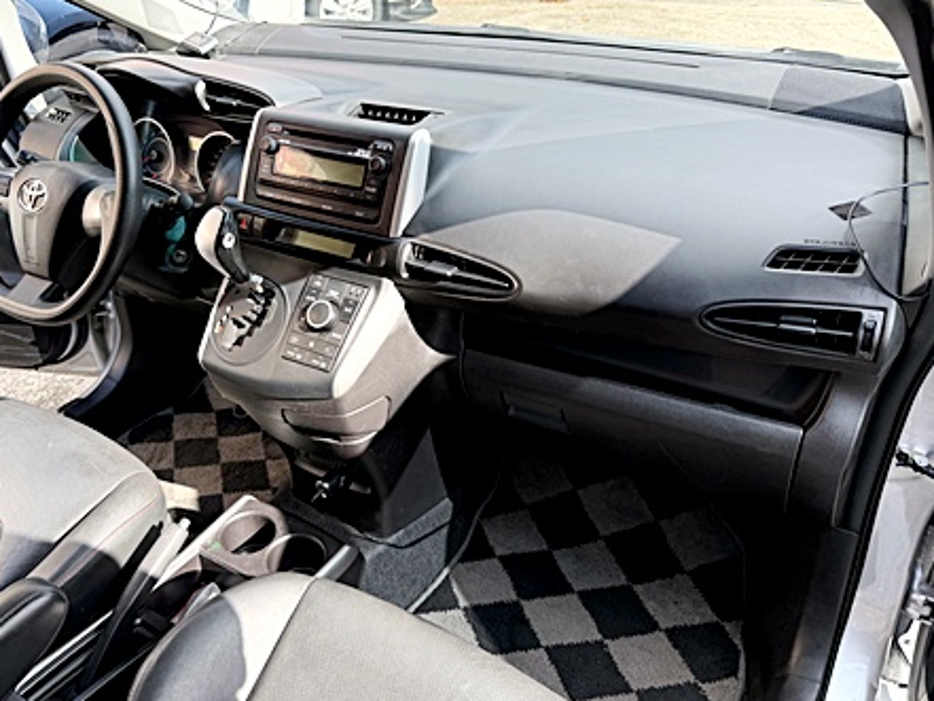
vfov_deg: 48.2
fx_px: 783
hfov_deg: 61.1
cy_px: 322
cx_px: 374
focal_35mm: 29
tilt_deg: -30.4
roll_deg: +2.2
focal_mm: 6.76
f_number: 1.78
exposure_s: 1/459
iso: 100
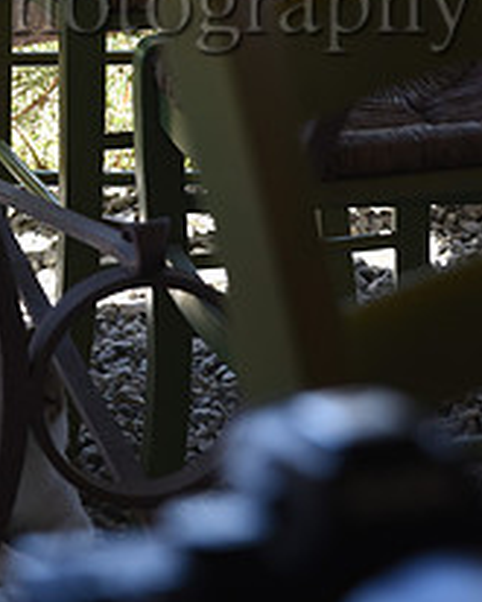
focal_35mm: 198
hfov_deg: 7.8
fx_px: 3528
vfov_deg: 9.7
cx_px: -48
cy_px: 9
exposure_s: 1/125
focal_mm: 75
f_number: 7.1
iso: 400
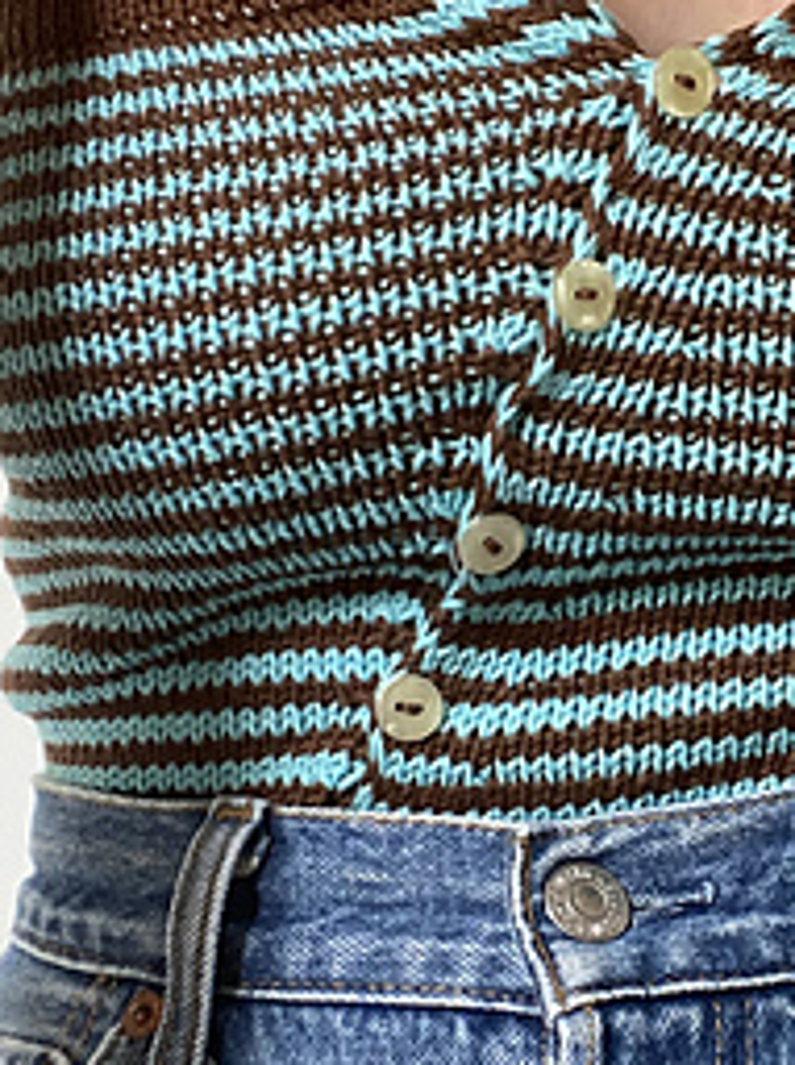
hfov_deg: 19.3
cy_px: 562
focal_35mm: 75
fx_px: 2304
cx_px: 691
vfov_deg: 26.0
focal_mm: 2.71
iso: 320
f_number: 2.2
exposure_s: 1/60
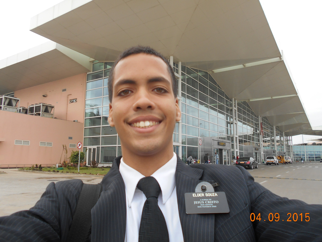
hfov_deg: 67.3
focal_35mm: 26
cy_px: 121
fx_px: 242
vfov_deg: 53.1
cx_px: 161
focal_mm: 4.6
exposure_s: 1/250
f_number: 3.2
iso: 110
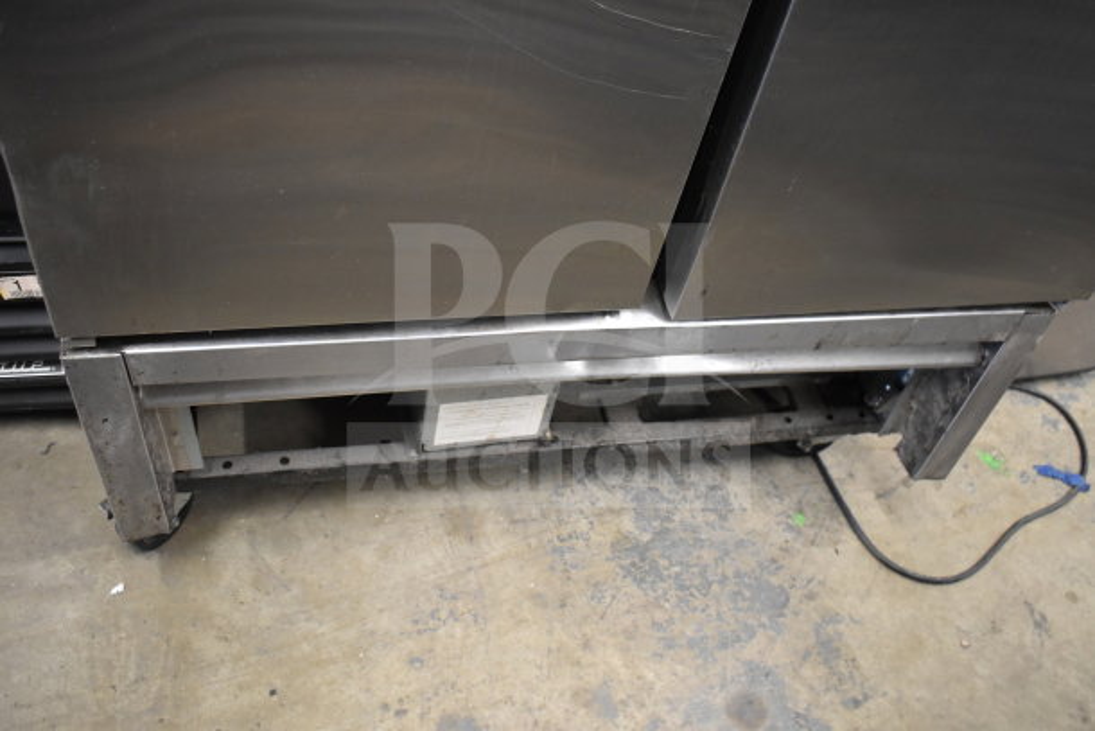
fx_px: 958
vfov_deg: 41.7
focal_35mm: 32
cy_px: 366
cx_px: 548
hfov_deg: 59.5
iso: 1800
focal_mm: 21
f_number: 3.8
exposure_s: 1/30
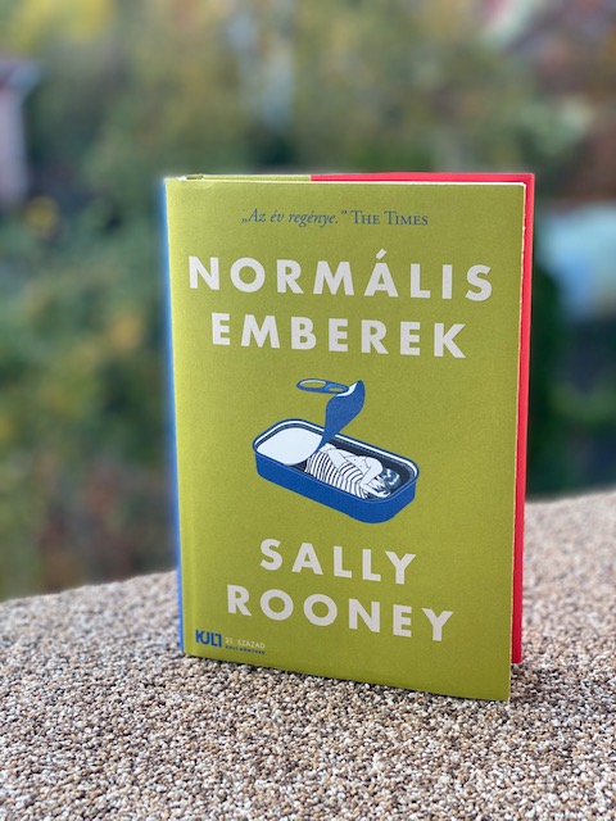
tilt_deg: -16.5
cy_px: 410
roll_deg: +0.6
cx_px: 308
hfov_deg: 28.0
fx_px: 1234
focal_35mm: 52
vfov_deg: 36.8
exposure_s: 1/122
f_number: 2
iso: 20
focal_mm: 6
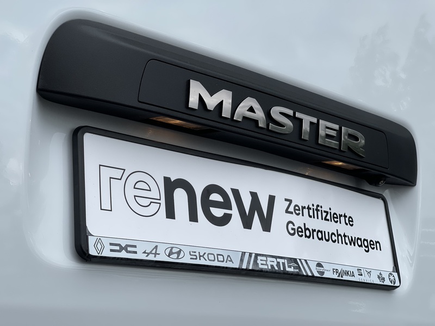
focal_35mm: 64
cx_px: 218
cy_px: 163
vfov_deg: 22.9
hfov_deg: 30.3
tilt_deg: +8.2
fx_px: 804
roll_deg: -4.4
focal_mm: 7.5
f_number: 2.2
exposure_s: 1/661
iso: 32
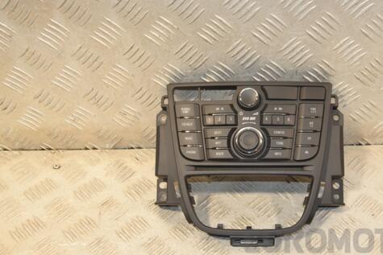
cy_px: 134
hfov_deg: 37.4
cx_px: 229
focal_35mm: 53
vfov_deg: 25.5
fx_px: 564
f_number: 5.6
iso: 800
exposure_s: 1/200
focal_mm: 28
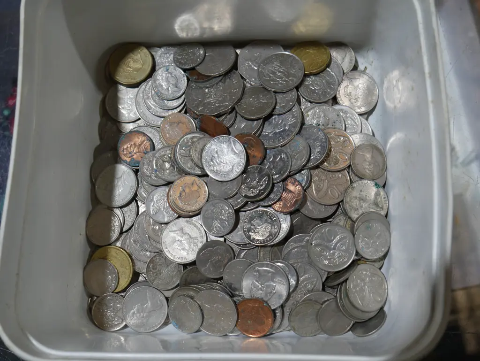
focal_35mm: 44
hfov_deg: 42.9
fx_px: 610
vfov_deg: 32.9
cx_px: 240
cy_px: 180
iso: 200
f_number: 4.7
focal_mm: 22
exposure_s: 1/100
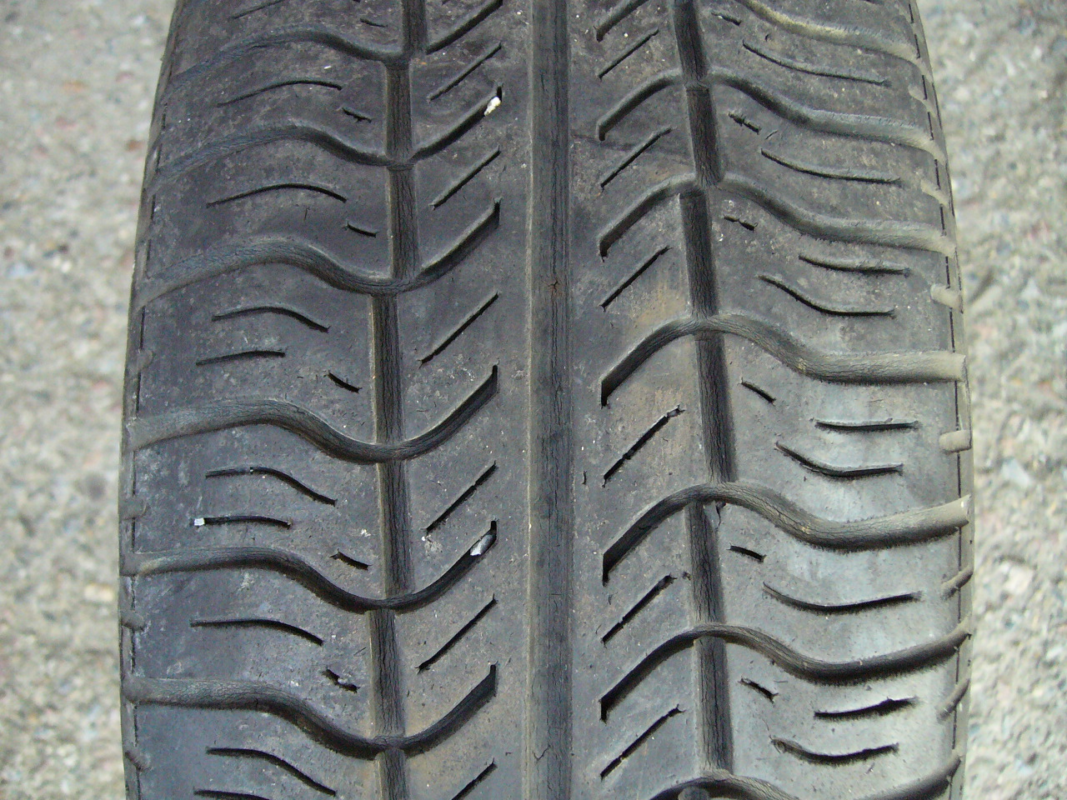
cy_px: 400
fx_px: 1079
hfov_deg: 52.6
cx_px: 534
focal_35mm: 35
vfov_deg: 40.7
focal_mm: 5.8
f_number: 2.8
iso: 400
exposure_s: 1/160
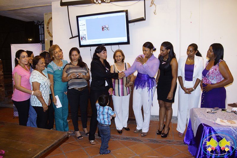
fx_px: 178
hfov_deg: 67.4
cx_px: 118
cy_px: 79
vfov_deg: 47.9
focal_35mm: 27
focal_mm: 18
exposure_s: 1/60
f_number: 3.5
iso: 800
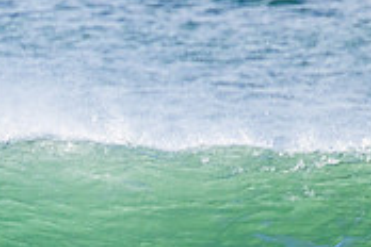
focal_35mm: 2671
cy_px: 374
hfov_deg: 0.8
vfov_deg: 0.5
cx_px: -179
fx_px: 27524
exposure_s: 1/2000
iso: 1800
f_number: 11
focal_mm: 800
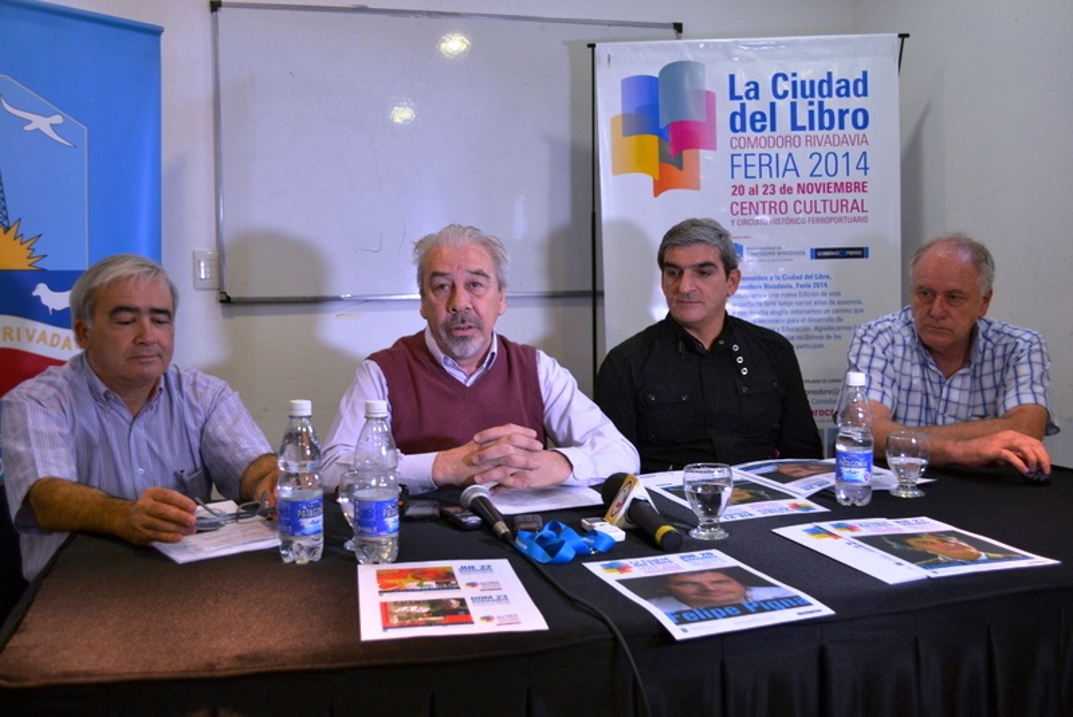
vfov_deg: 40.0
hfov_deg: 57.2
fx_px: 984
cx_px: 536
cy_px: 358
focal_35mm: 33
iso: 720
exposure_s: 1/60
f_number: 3.8
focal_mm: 22
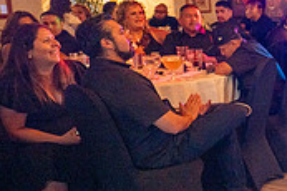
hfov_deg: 20.1
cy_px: 119
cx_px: 455
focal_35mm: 84
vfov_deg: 16.2
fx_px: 669
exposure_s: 1/125
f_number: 2.8
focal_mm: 25
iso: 1000
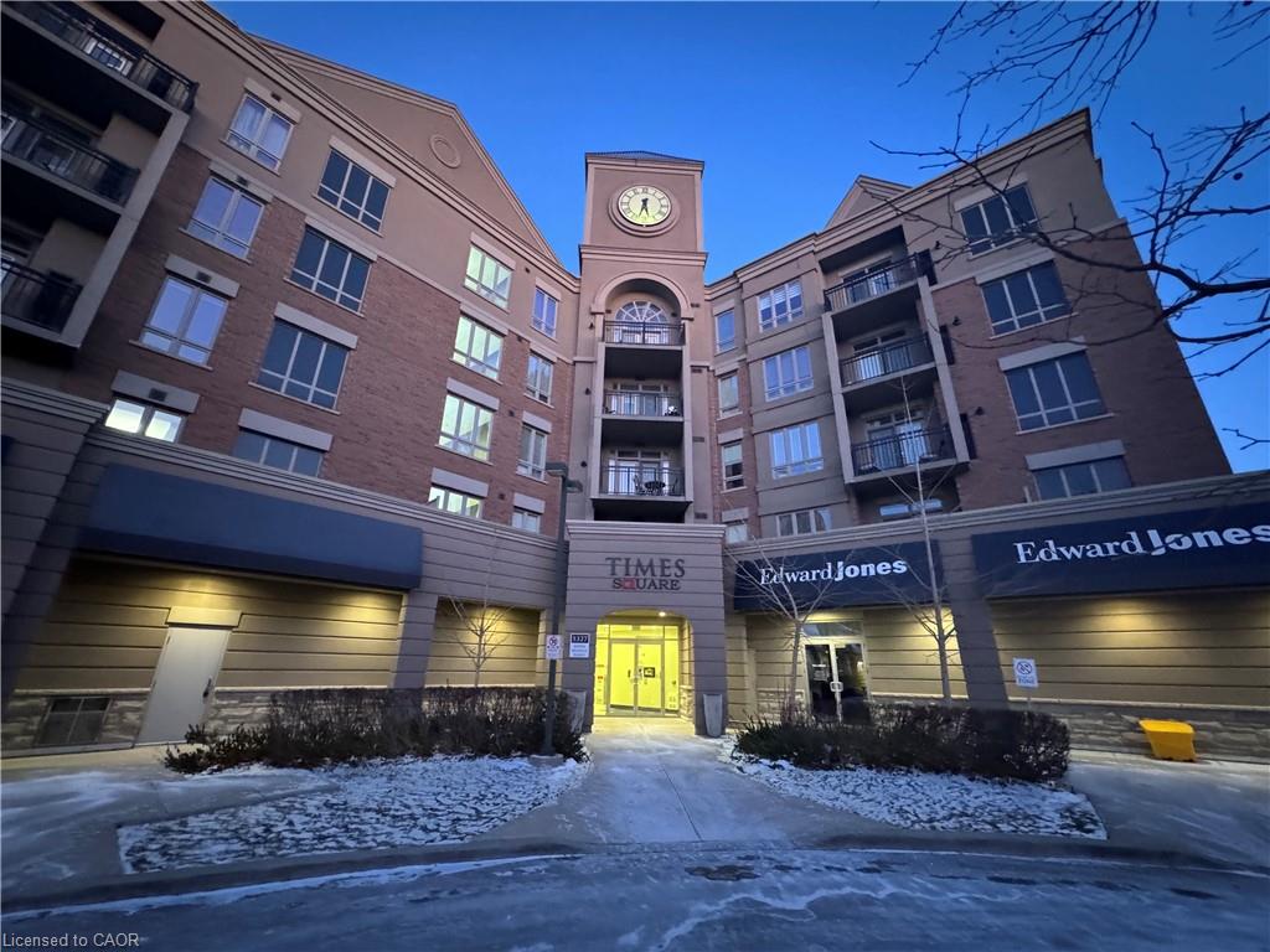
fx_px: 514
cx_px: 635
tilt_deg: +20.4
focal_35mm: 14
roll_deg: -1.3
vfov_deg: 85.7
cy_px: 476
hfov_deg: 102.1
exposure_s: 1/40
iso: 1250
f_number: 2.2
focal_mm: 2.22
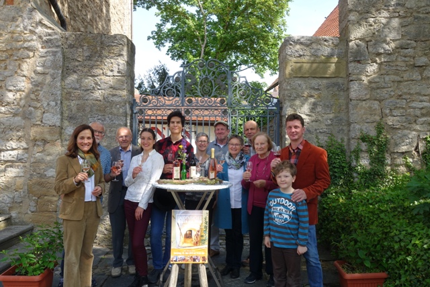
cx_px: 215
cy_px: 144
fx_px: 346
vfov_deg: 45.0
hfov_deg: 63.6
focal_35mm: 29
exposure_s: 1/160
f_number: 5.6
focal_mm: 10.81
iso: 125
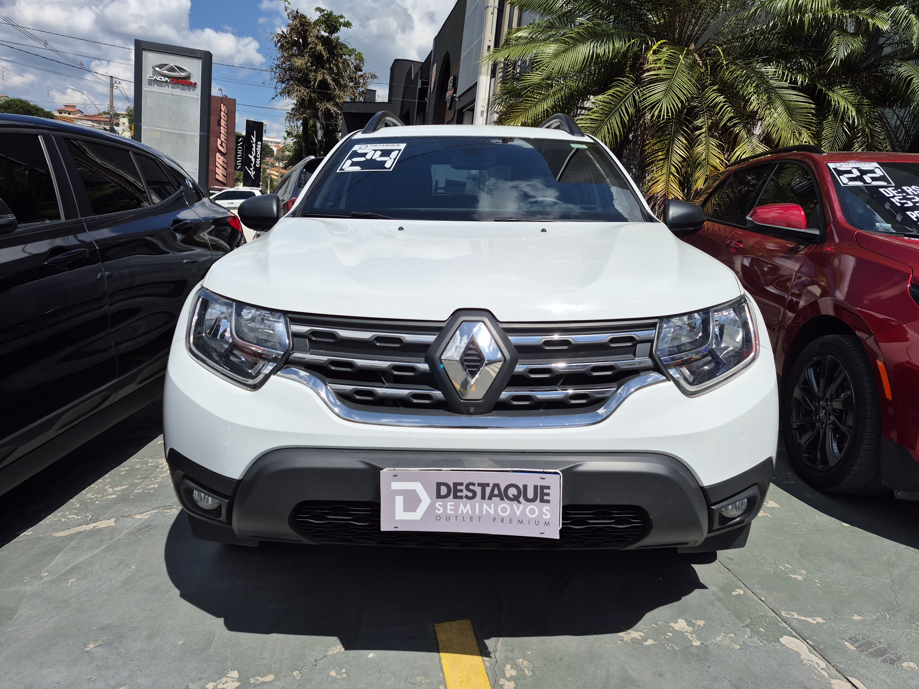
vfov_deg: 58.9
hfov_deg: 73.9
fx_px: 611
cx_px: 460
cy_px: 344
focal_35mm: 23
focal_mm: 5.4
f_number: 1.8
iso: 25
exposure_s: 1/3752
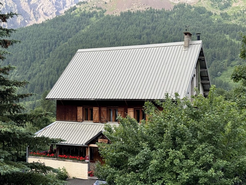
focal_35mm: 48
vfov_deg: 30.3
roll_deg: +1.2
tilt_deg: +1.1
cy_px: 92
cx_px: 123
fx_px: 341
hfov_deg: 39.7
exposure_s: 1/747
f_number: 1.78
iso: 64
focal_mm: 6.76
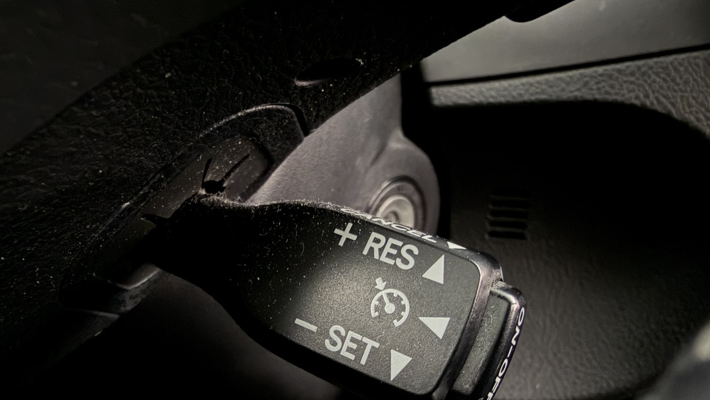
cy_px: 274
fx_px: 565
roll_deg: -2.0
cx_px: 381
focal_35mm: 30
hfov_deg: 64.2
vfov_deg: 38.4
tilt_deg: -15.9
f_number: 2.2
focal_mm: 2.22
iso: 800
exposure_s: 1/5
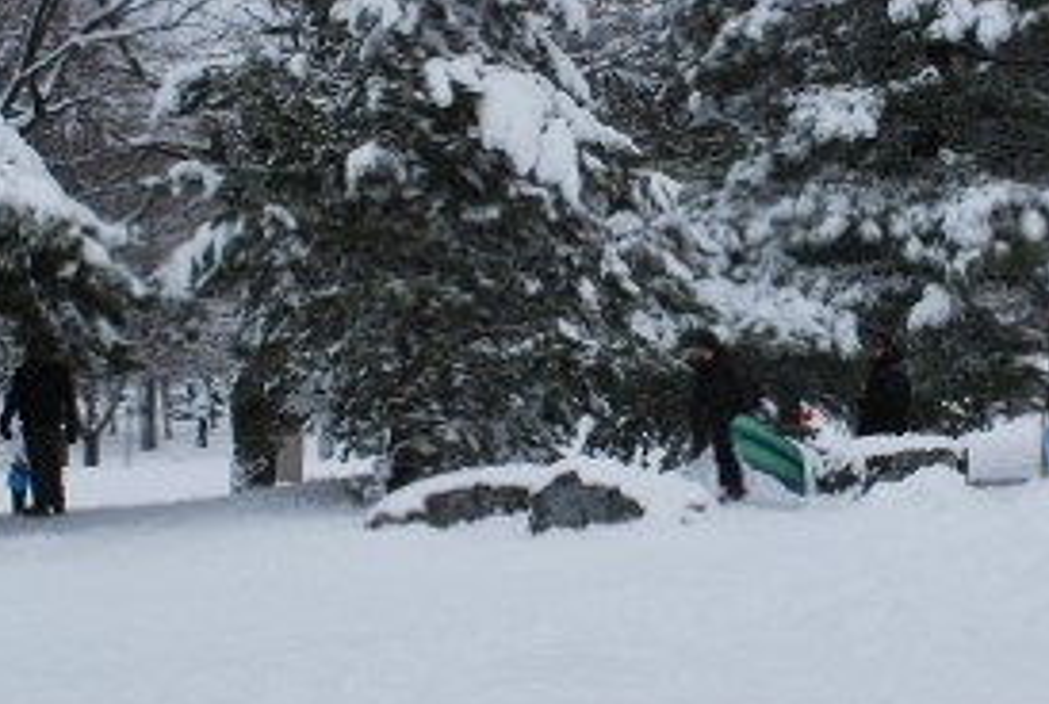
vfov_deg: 14.5
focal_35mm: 94
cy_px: 142
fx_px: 2745
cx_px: 798
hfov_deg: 21.4
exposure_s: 1/250
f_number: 10
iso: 180
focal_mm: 24
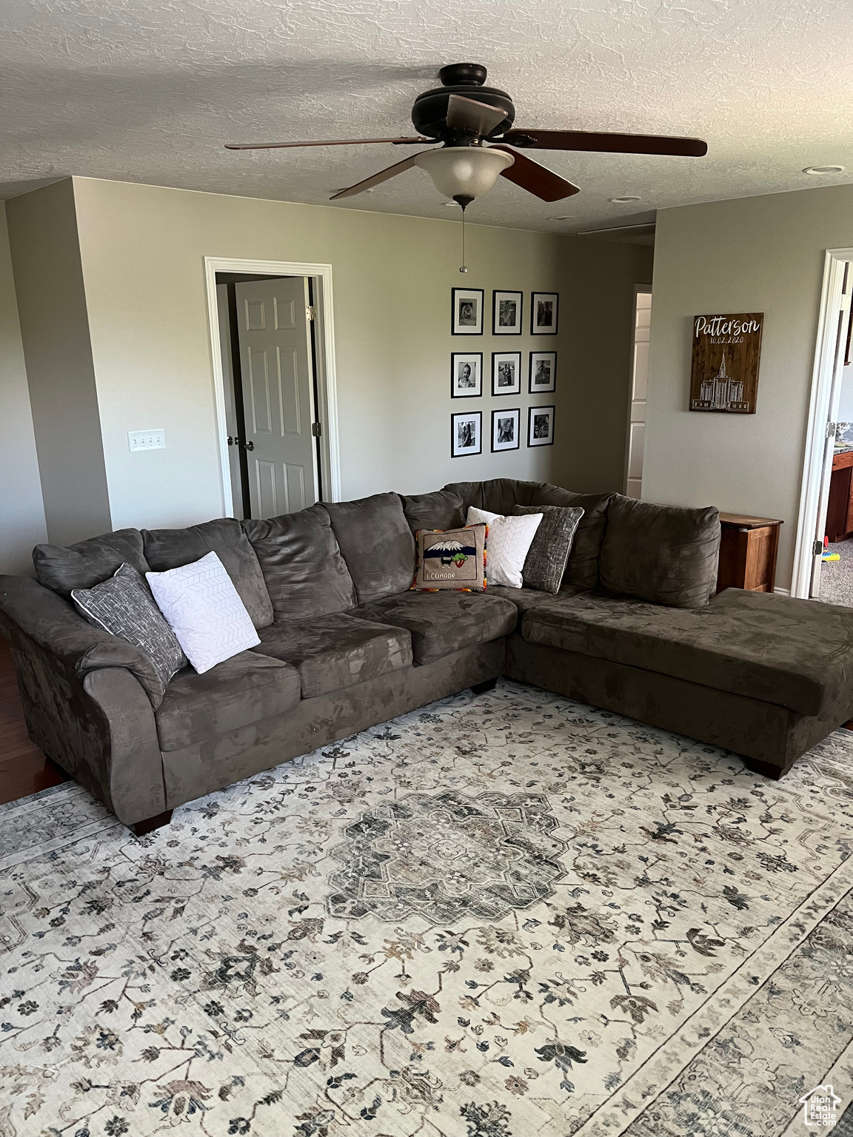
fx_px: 854
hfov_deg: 53.1
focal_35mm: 26
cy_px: 568
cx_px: 426
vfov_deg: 67.3
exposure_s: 1/60
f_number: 1.6
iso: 320
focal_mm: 5.1
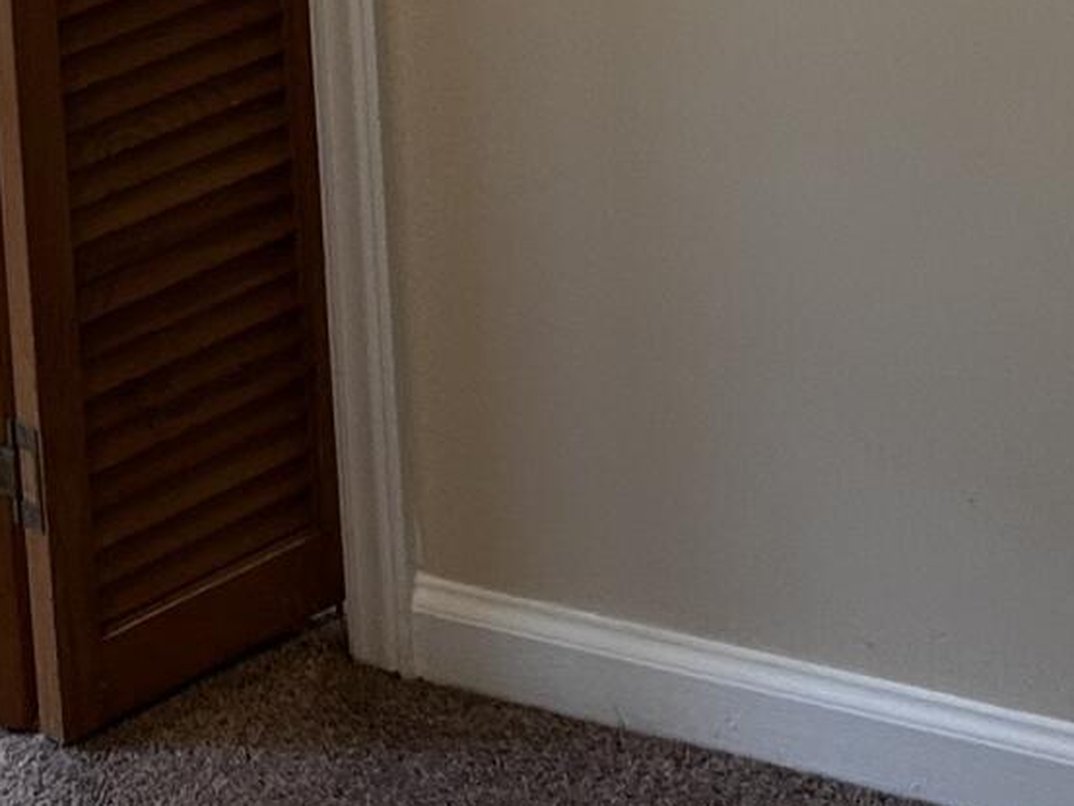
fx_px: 4376
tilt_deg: -7.0
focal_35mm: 141
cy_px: -1148
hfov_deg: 13.8
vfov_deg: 9.4
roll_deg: +4.1
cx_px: -45
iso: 125
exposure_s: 1/60
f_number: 1.5
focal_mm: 5.7
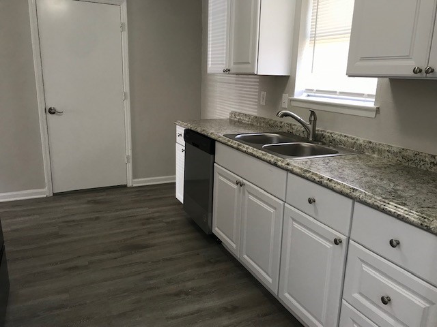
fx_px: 353
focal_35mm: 28
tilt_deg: -14.4
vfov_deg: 49.7
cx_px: 218
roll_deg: -1.7
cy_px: 164
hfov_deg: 63.4
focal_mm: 3.99
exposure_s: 1/30
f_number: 1.8
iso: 25
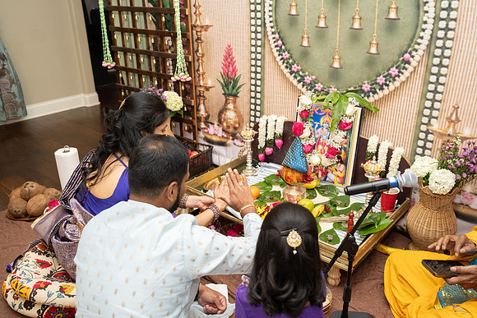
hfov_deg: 59.7
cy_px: 159
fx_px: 416
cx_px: 238
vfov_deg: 41.9
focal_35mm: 31
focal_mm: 29
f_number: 3.5
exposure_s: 1/160
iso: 1000
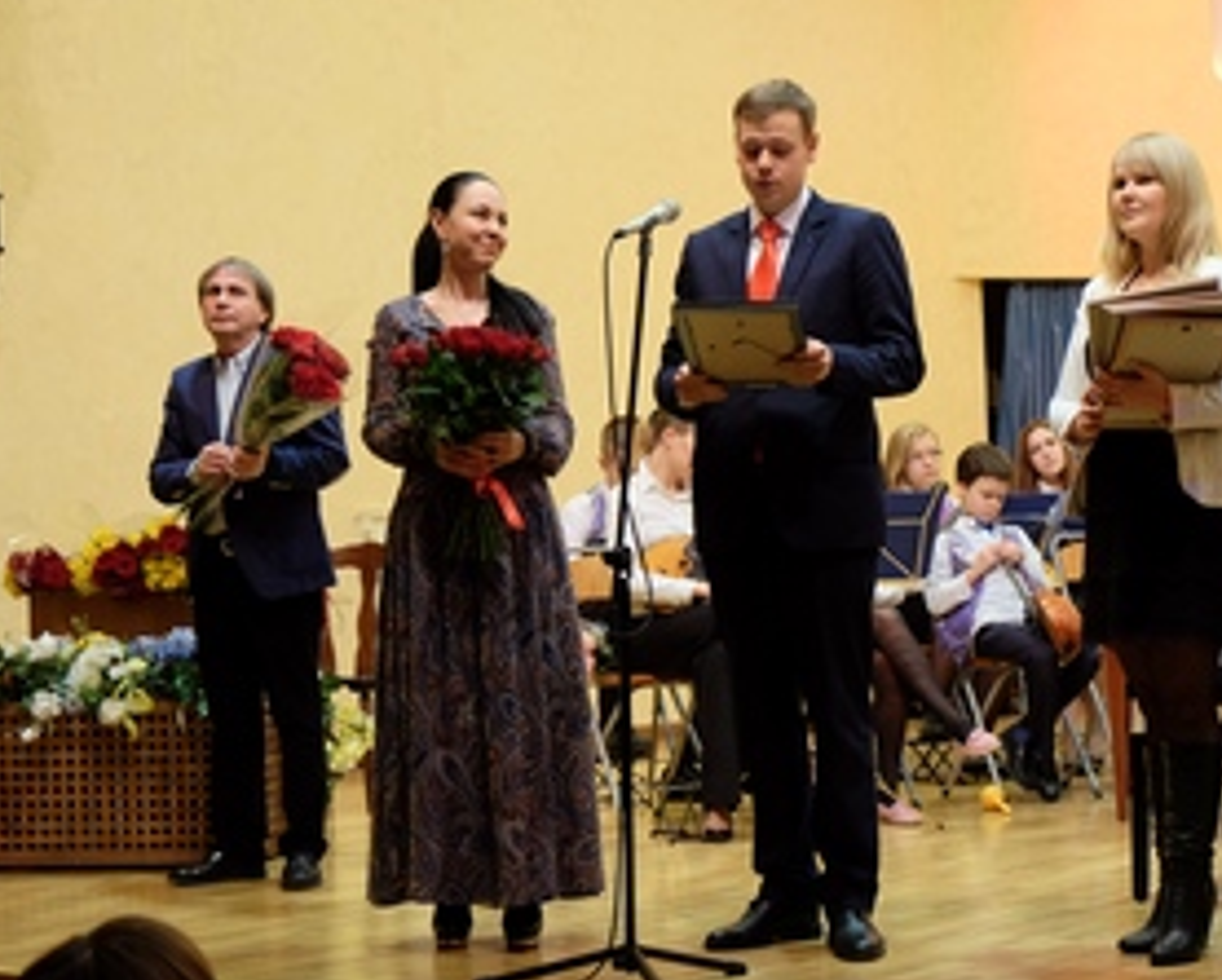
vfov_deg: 19.2
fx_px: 2895
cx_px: 834
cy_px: 558
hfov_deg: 23.7
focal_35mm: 80
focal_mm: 39
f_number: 4
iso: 1600
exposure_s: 1/40
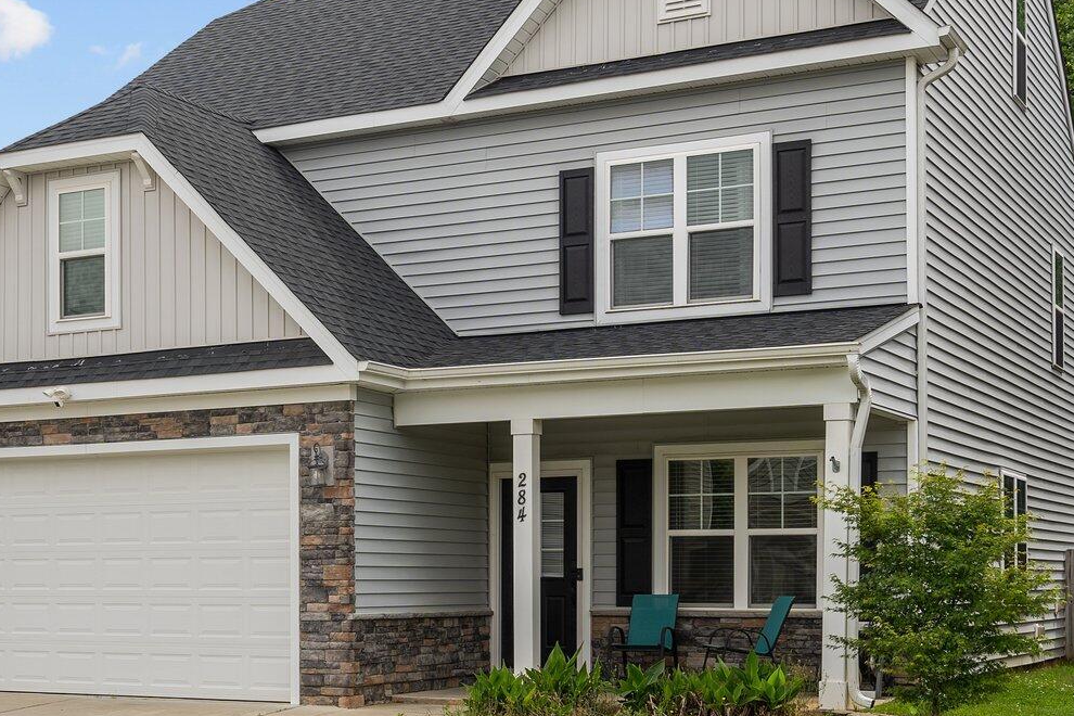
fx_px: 1790
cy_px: 469
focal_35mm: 60
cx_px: 285
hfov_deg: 32.8
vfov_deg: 22.5
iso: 100
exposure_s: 1/90
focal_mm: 29
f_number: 6.7
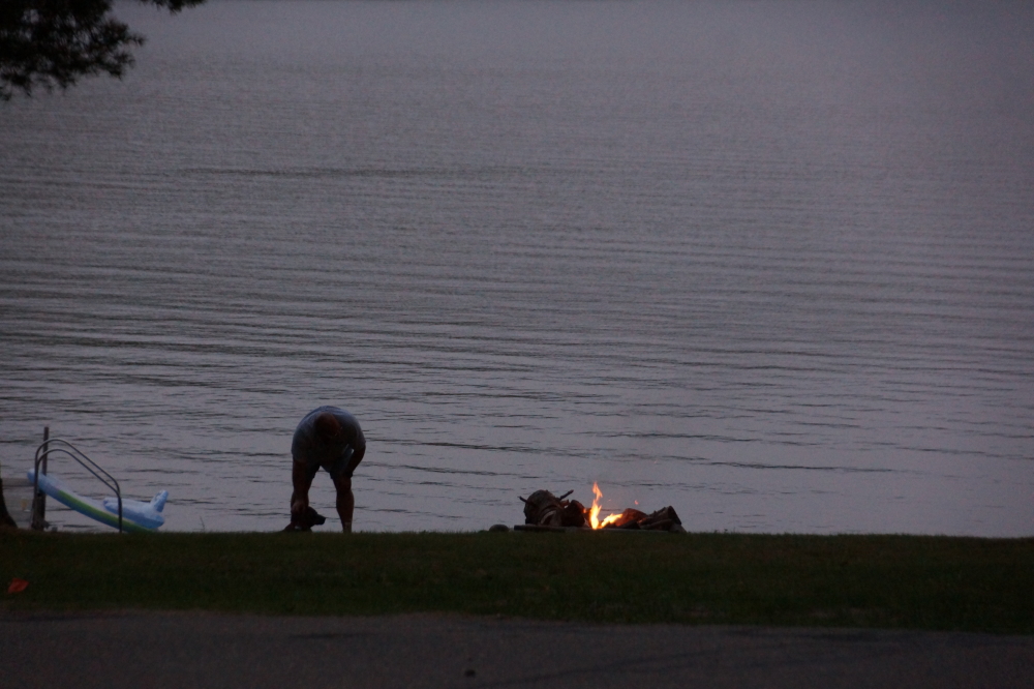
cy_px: 344
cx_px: 517
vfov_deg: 7.6
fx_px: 5168
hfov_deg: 11.4
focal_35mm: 180
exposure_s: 1/25
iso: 1600
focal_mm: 120
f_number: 5.6
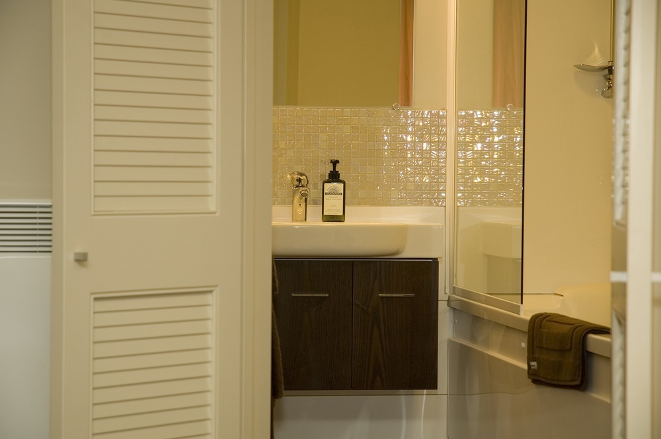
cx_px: 330
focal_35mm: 105
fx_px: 1926
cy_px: 220
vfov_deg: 13.0
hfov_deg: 19.5
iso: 200
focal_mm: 70
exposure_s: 1/20
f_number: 4.8
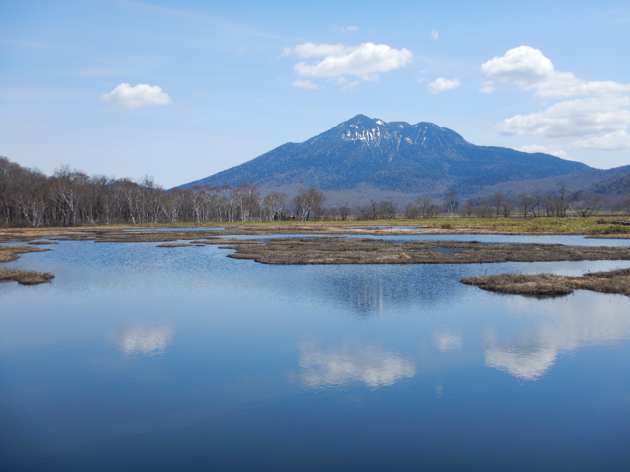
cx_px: 315
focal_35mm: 44
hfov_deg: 42.9
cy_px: 236
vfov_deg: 32.9
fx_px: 801
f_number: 4.3
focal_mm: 7.8
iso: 125
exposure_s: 1/1000
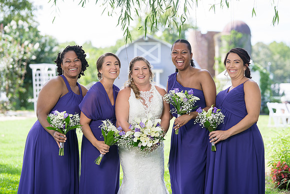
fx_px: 903
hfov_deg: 18.2
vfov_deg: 12.2
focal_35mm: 112
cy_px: 95
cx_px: 148
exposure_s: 1/200
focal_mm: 106
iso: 100
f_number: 4
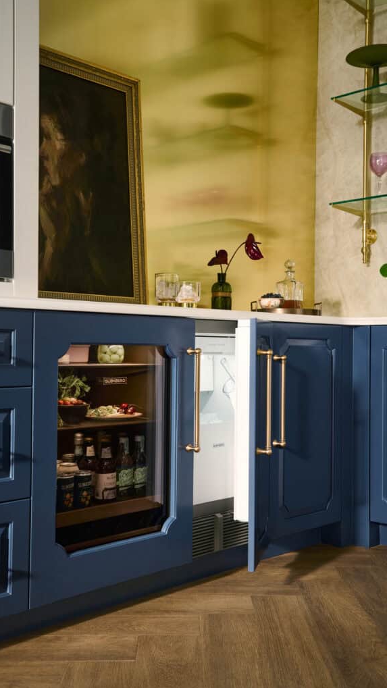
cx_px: 196
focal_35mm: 40
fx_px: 730
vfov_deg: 50.5
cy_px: 344
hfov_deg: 29.7
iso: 250
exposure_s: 2
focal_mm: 38
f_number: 7.1
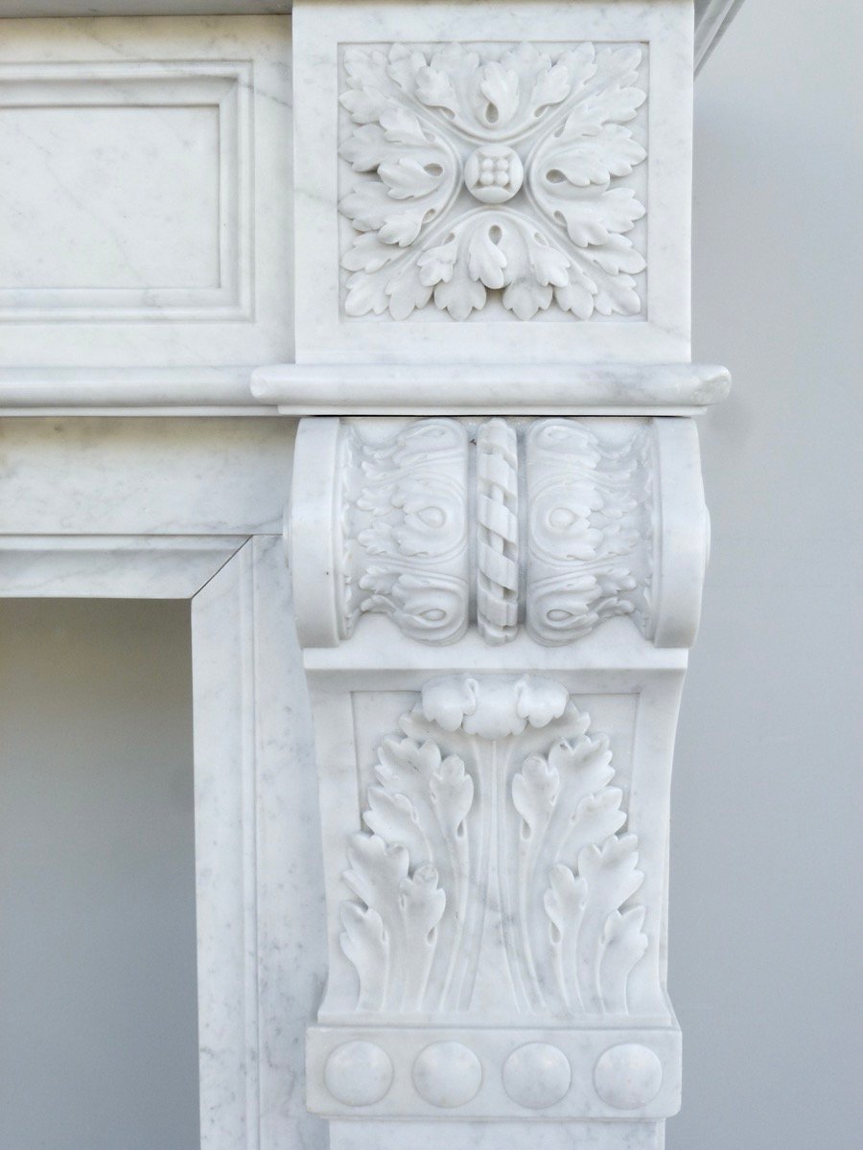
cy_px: 575
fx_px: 1629
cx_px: 432
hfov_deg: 29.7
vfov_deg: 38.9
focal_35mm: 49
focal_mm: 8.7
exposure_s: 1/80
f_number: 4.1
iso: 100
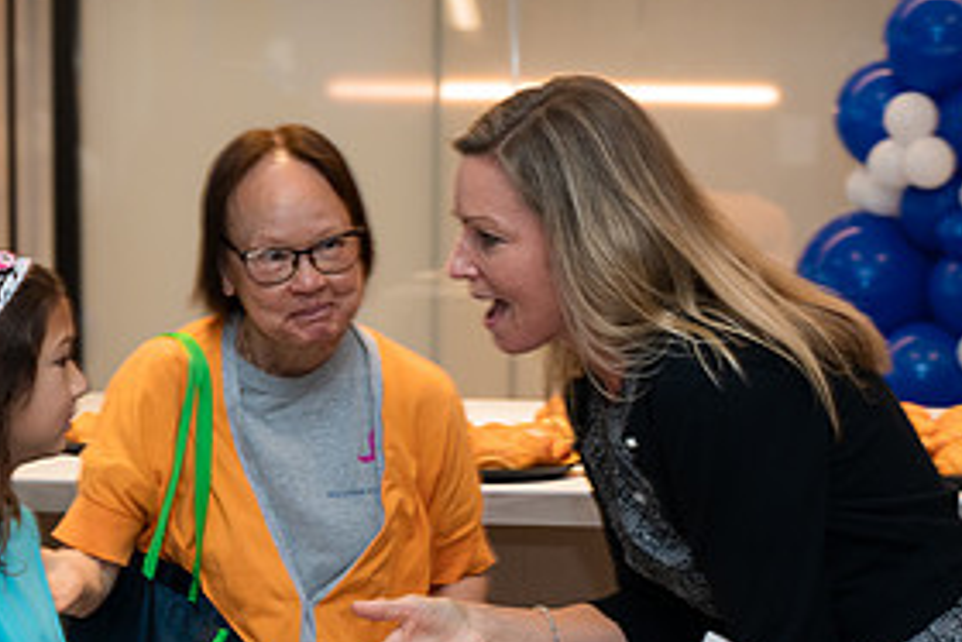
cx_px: 364
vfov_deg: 12.4
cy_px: 474
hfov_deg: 18.5
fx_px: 2941
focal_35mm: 110
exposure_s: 1/160
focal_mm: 53
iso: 640
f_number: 4
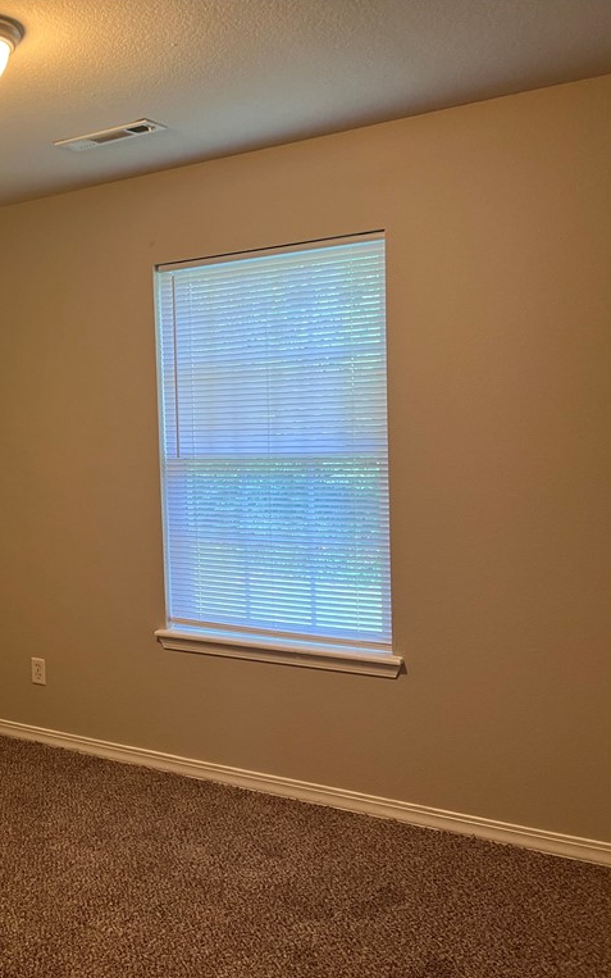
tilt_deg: -4.4
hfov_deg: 31.2
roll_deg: +2.7
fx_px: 986
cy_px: 488
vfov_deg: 52.7
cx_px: -36
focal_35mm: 37
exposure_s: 1/60
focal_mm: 5.7
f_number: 1.5
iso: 125
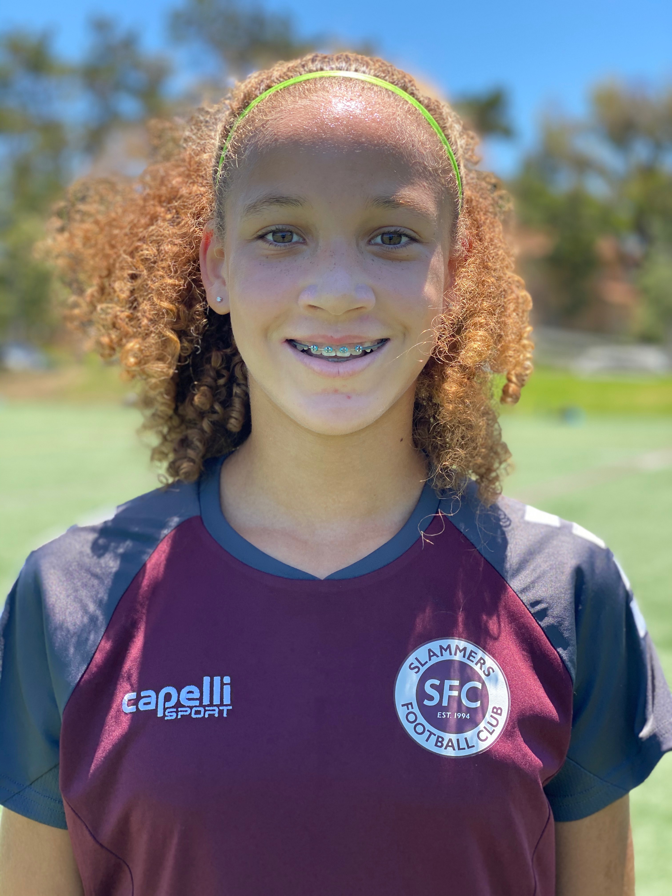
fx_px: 1346
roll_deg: -0.4
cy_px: 448
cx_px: 336
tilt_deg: -3.5
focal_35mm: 52
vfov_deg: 36.8
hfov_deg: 28.0
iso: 20
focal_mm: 6
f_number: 2
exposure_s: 1/318
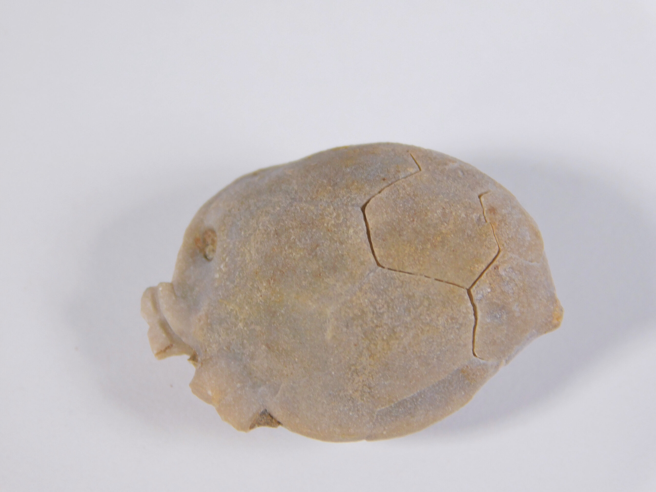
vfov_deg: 7.4
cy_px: 246
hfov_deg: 9.8
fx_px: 3828
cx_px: 328
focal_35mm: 202
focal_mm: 35.9
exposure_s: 1/80
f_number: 5.4
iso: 125
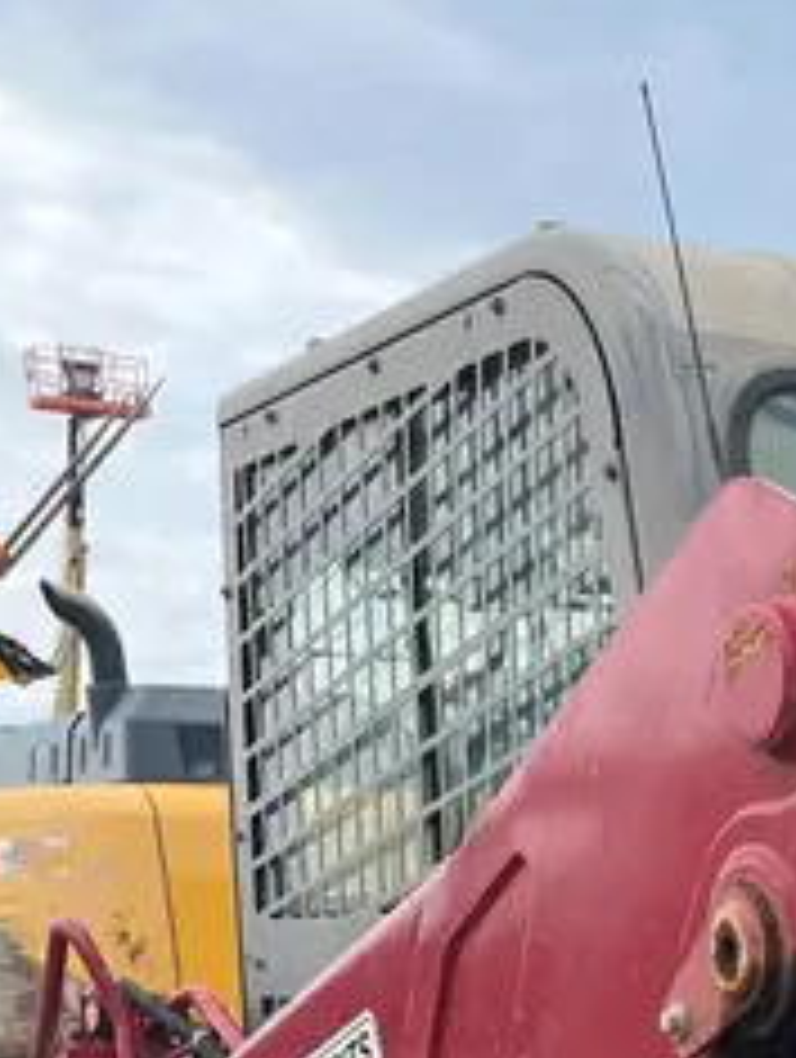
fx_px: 2477
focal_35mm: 81
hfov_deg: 16.9
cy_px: 1632
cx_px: 1120
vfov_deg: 20.3
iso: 50
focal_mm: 5.1
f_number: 1.6
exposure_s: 1/1046
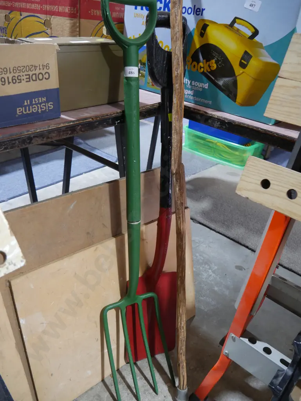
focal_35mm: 28
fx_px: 324
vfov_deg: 63.4
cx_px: 150
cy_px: 200
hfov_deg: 49.8
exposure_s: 1/60
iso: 800
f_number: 3.5
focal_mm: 14
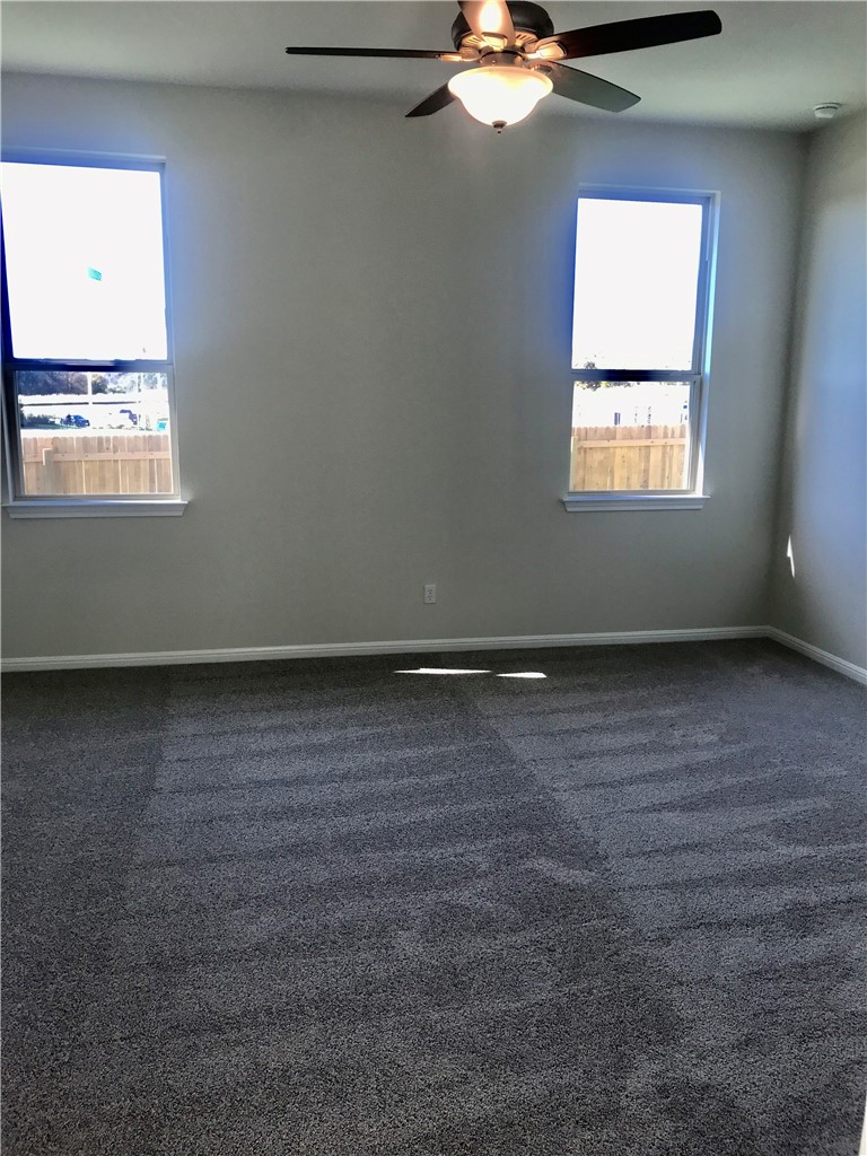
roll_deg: -0.8
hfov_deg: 49.7
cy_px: 578
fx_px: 935
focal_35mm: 28
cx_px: 434
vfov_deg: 63.4
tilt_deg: -11.0
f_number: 1.8
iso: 32
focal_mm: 3.99
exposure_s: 1/120
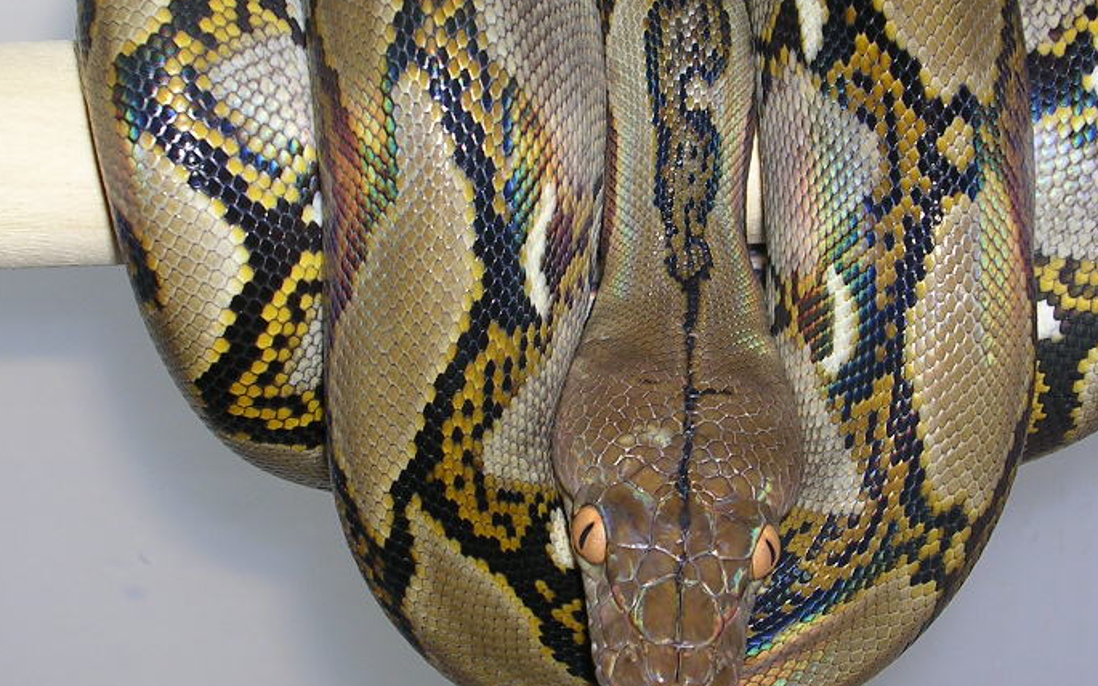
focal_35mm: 84
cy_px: 285
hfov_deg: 24.6
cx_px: 694
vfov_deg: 15.5
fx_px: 2513
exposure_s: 1/60.1
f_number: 3.2
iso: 50
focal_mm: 8
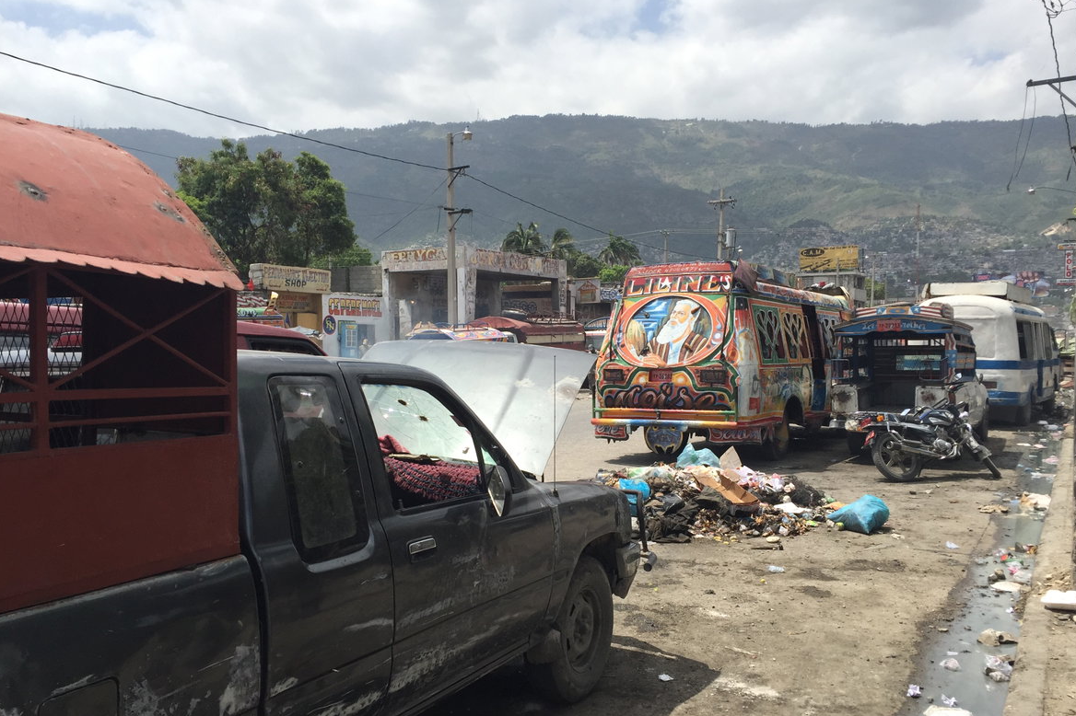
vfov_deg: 42.3
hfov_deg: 60.3
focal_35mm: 31
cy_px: 381
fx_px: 926
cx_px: 544
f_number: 2.2
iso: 32
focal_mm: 4.15
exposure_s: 1/2475
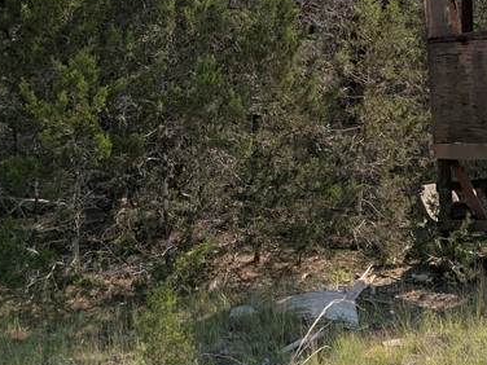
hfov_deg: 28.3
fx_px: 957
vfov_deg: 20.9
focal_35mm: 68
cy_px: 1
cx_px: 332
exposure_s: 1/3953
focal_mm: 5.43
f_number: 1.89
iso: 52
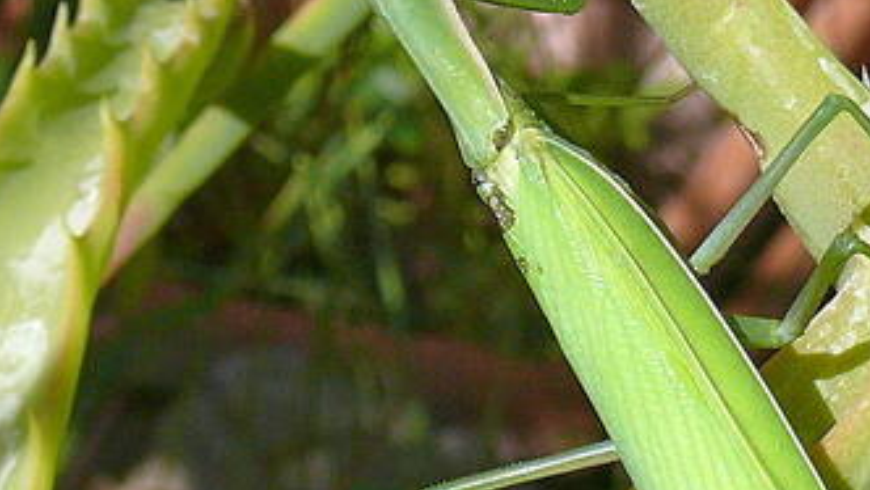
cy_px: 236
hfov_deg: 17.5
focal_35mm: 122
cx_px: 563
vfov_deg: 9.9
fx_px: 2815
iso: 100
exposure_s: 1/400
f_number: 5.6
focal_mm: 13.2
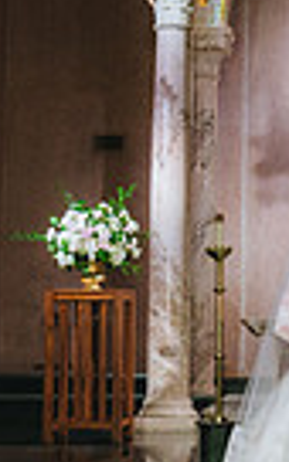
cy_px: 223
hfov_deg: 12.2
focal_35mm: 104
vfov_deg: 20.0
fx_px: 1311
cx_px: 388
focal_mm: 24
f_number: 4
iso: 1250
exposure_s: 1/250
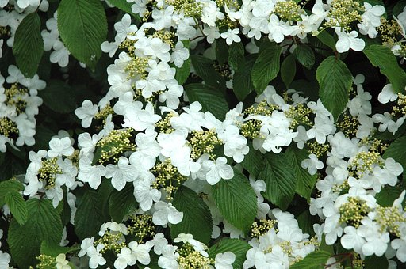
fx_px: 1183
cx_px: 203
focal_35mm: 105
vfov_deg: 13.0
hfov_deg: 19.5
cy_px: 134
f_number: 5.6
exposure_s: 1/125
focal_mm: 70
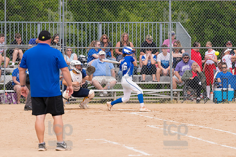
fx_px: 1965
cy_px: 78
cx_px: 118
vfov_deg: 4.6
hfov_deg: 6.9
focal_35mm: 300
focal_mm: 200
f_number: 5.6
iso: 320
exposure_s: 1/1600
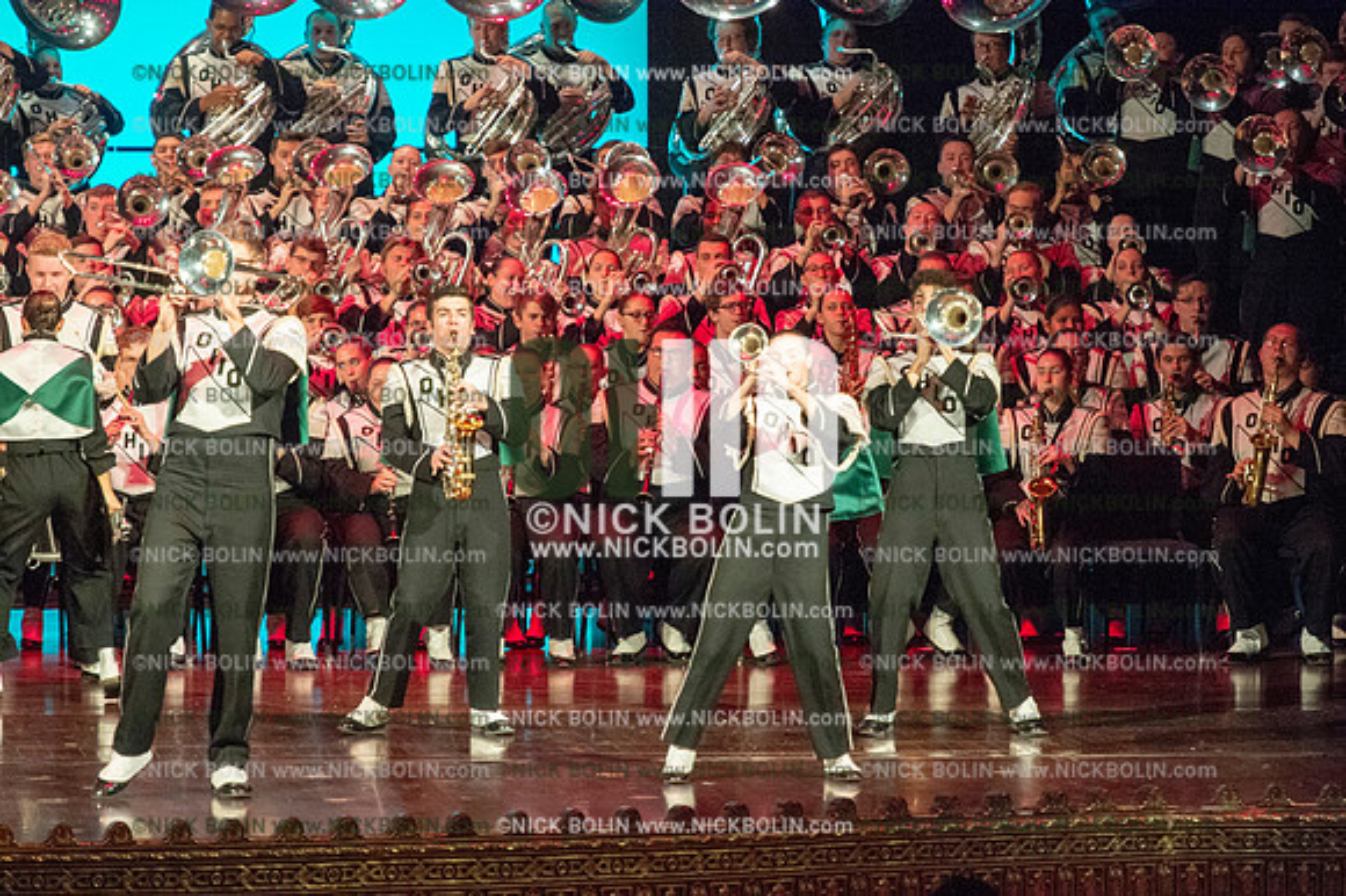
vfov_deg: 6.2
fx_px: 8221
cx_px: 673
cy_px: 448
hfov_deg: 9.4
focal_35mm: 220
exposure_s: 1/320
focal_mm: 220
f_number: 5.6
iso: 8000
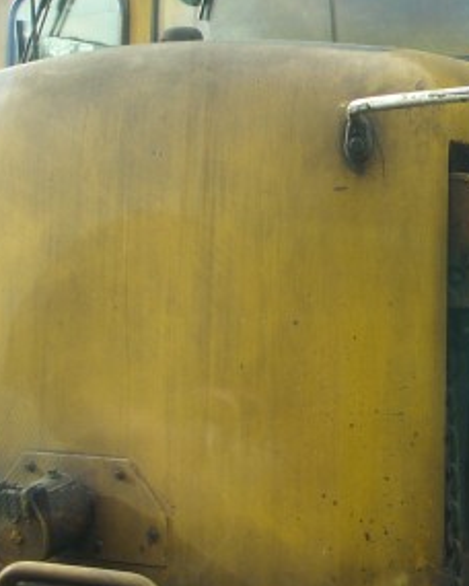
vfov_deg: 18.4
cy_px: 234
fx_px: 1804
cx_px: 432
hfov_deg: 14.6
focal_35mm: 104
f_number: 2.8
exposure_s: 1/64
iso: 50
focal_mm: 7.8
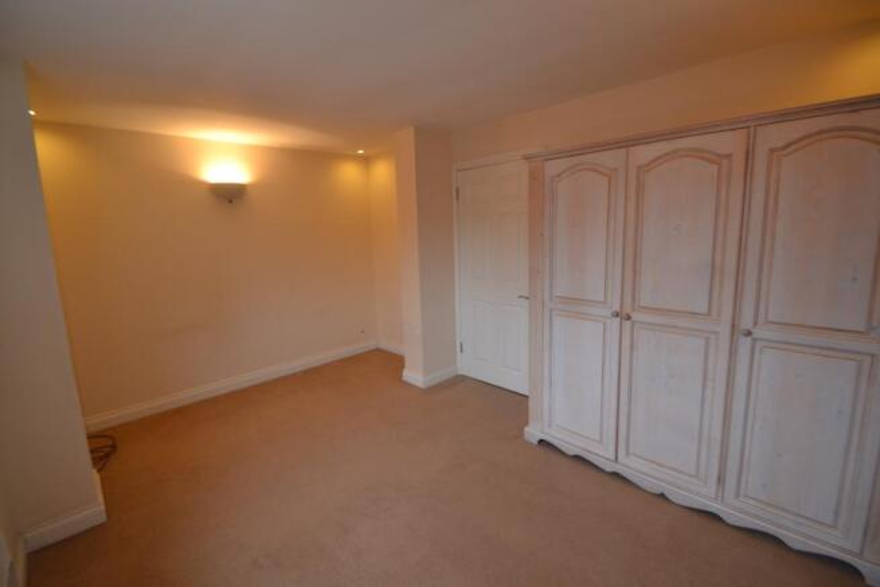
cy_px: 294
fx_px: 367
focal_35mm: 15
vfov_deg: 77.4
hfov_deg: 100.4
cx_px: 440
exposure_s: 1/60
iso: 500
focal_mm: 10
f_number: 3.5
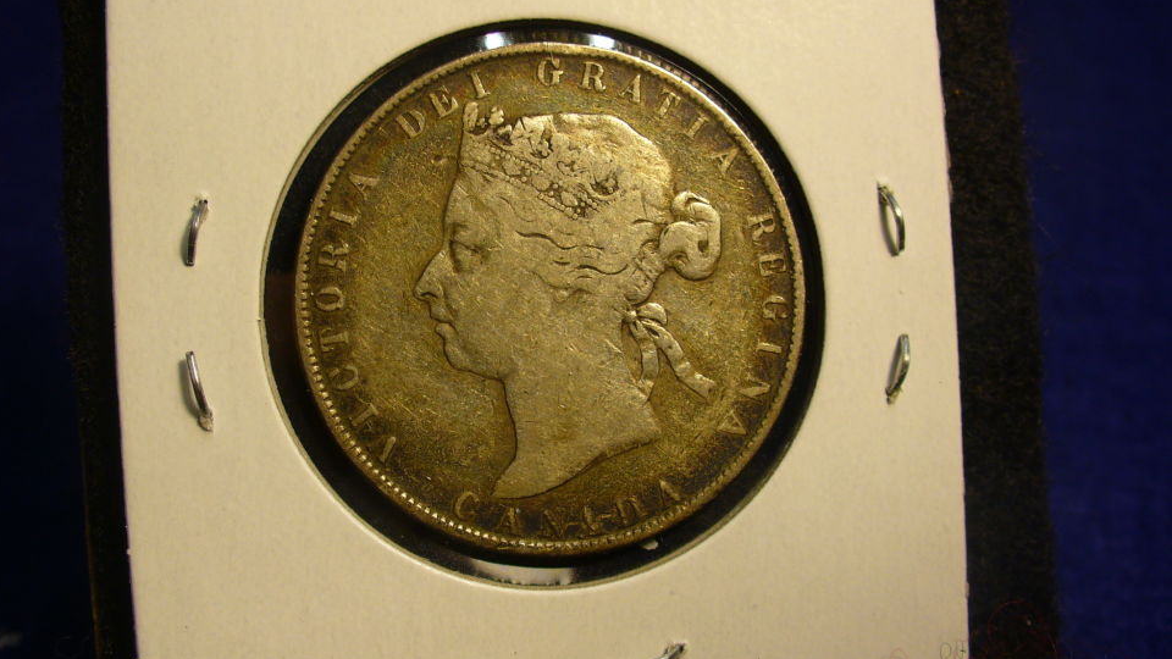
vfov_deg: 28.3
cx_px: 563
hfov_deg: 48.3
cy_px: 299
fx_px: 1305
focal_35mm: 42
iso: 80
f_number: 2.8
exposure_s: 1/80
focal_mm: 6.1
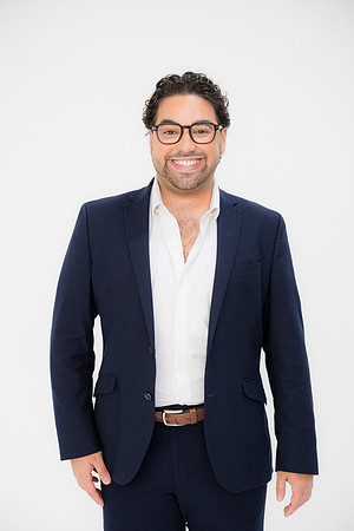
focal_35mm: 75
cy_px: 266
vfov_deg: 27.0
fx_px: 1106
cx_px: 177
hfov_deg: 18.2
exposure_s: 1/125
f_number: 3.2
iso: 800
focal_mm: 75
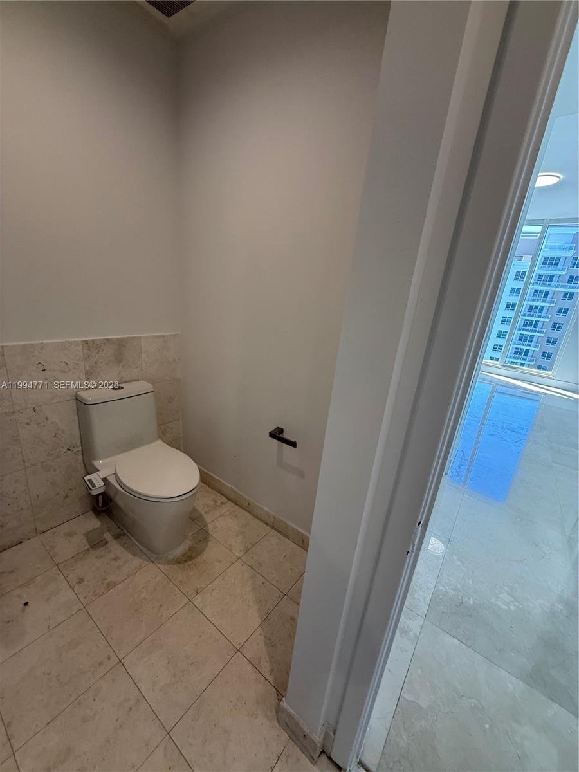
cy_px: 386
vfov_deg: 102.1
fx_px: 312
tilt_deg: -16.3
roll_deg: -6.4
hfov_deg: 85.7
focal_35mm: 14
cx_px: 290
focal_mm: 2.22
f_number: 2.2
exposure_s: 1/120
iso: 160
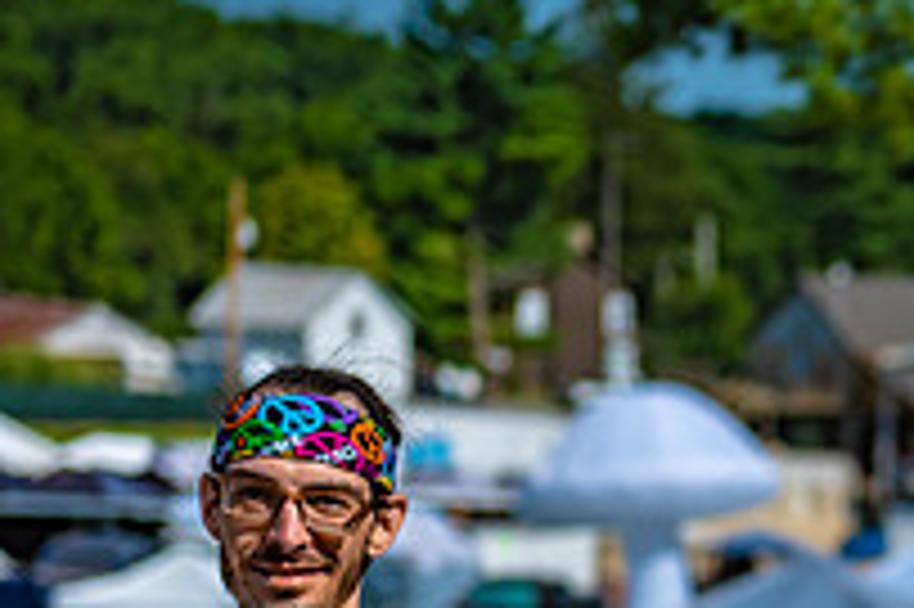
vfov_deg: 6.8
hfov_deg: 10.2
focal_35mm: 200
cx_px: 1049
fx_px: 5074
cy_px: 588
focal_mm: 70
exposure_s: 1/2000
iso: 100
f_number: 2.8
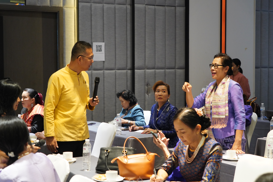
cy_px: 91
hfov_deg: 31.0
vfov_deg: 20.9
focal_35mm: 65
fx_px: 493
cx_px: 136
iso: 6400
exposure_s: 1/160
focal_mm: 65
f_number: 5
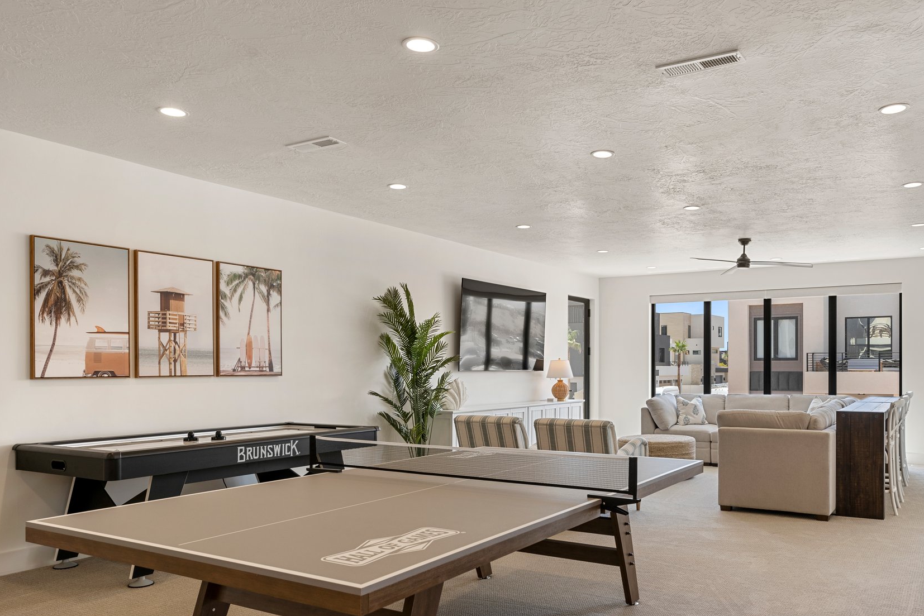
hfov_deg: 66.7
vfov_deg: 47.6
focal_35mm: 27
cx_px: 561
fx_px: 693
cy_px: 379
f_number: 8
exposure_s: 1/10
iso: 100
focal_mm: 21.8
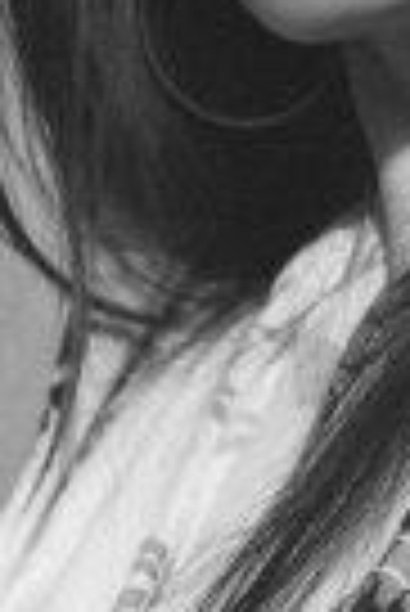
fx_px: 7514
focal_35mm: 441
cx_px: 324
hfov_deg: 3.1
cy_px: -333
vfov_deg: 4.6
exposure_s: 1/400
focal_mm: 100
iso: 50
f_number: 2.8
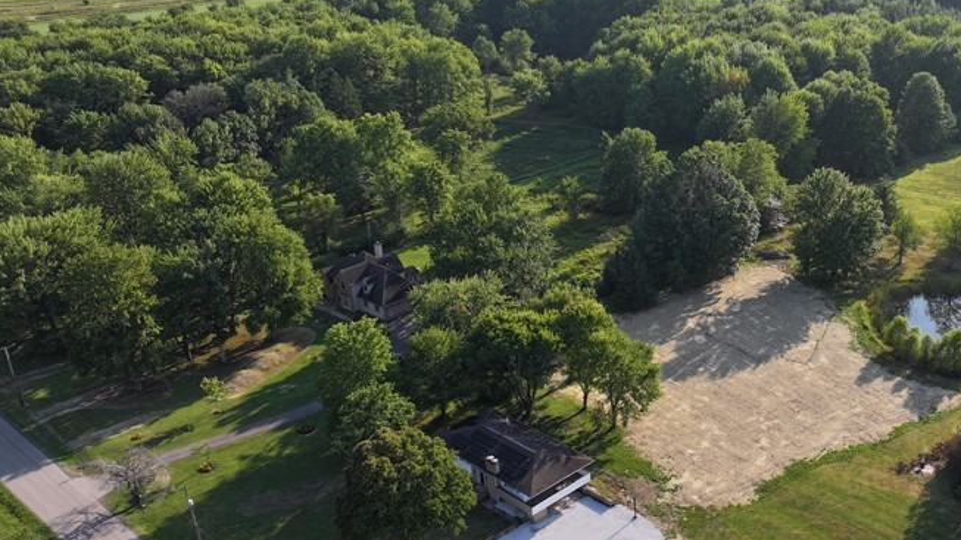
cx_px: 730
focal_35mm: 41
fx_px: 1045
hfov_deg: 47.4
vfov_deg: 29.0
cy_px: 269
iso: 100
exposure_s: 1/60
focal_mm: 12.29
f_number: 2.8
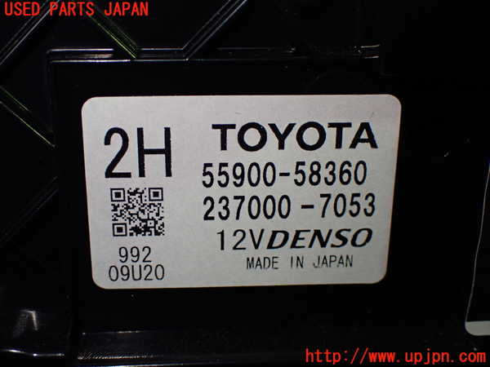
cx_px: 245
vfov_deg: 27.0
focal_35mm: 54
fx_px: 764
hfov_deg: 35.5
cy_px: 184
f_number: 3.3
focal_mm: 9.65
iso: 400
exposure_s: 1/200
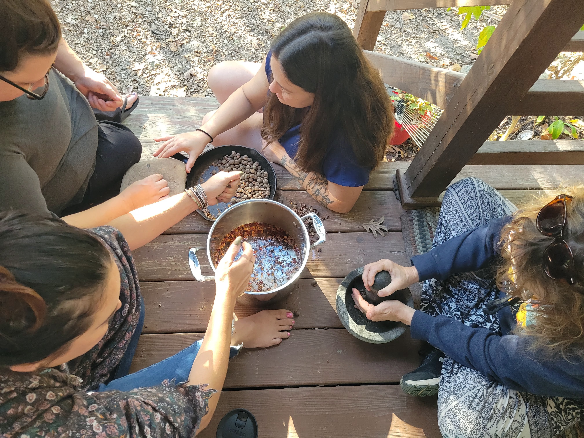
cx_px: 292
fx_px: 439
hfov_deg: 67.3
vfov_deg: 53.1
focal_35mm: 26
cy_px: 219
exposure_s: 1/120
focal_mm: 5.4
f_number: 1.8
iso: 250
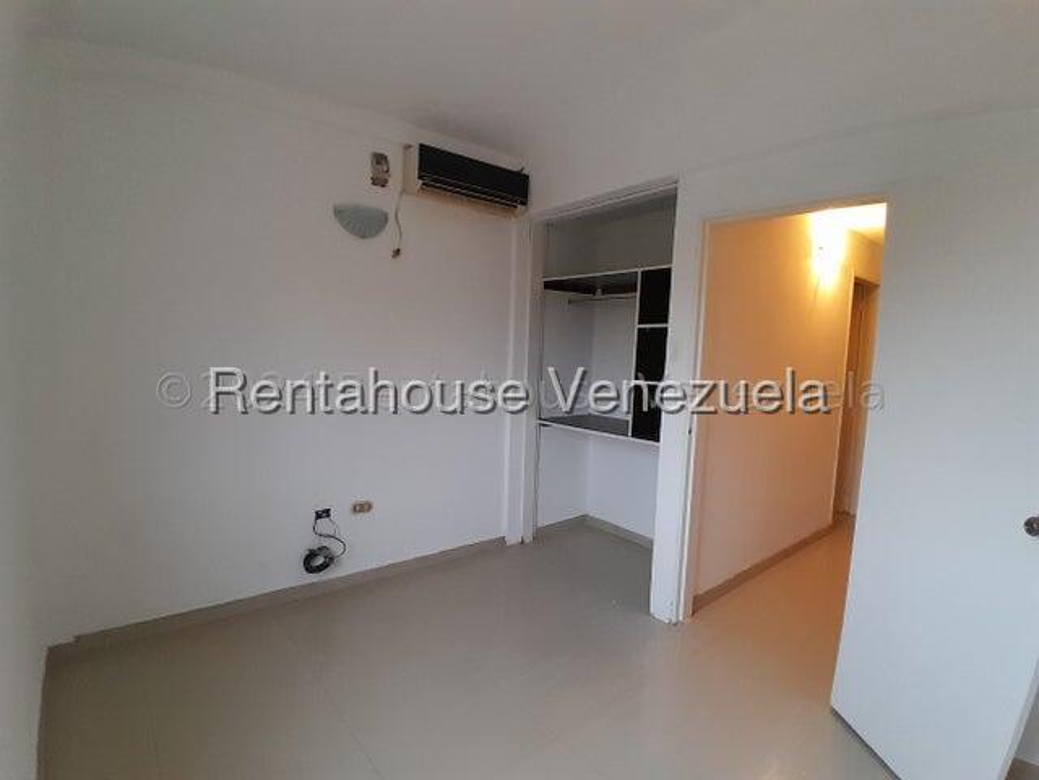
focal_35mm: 17
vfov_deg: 74.7
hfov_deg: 91.0
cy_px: 390
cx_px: 520
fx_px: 510
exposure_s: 1/30
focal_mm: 1.46
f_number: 2.2
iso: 160
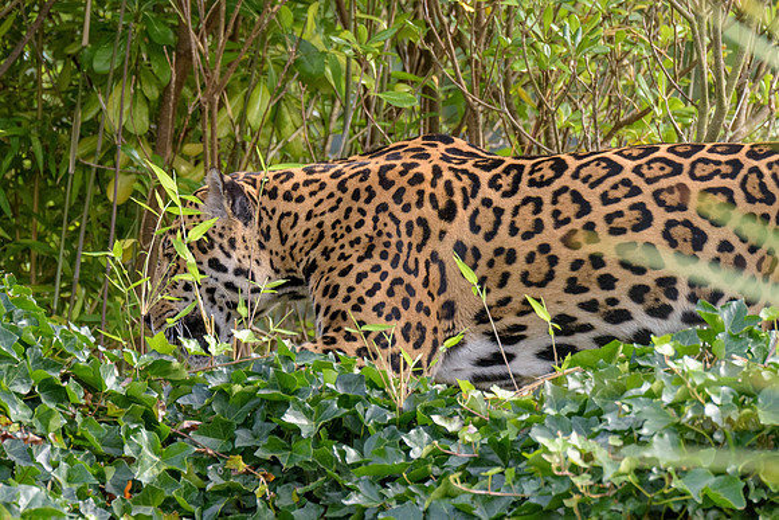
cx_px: 252
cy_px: 282
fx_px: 16598
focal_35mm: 767
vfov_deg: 1.8
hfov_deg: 2.7
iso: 1000
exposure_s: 1/800
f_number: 5.6
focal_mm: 400
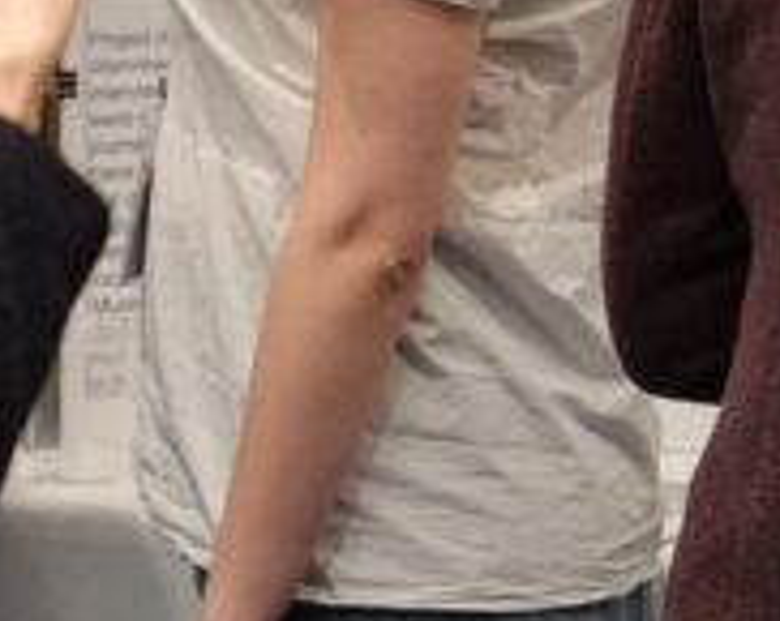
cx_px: 167
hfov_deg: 5.9
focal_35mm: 329
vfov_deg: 4.7
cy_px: -385
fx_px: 7583
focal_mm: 55
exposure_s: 1/60
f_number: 4
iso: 2000
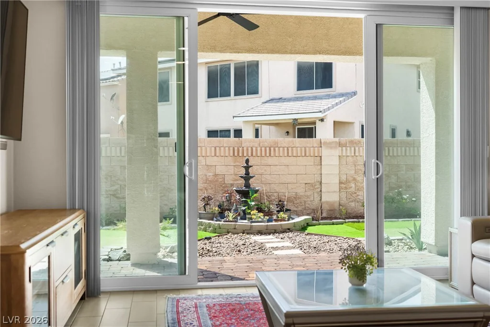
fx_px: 572
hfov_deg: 46.4
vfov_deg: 31.9
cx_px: 245
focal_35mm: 42
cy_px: 164
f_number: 2.8
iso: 400
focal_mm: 28
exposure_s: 1/1000
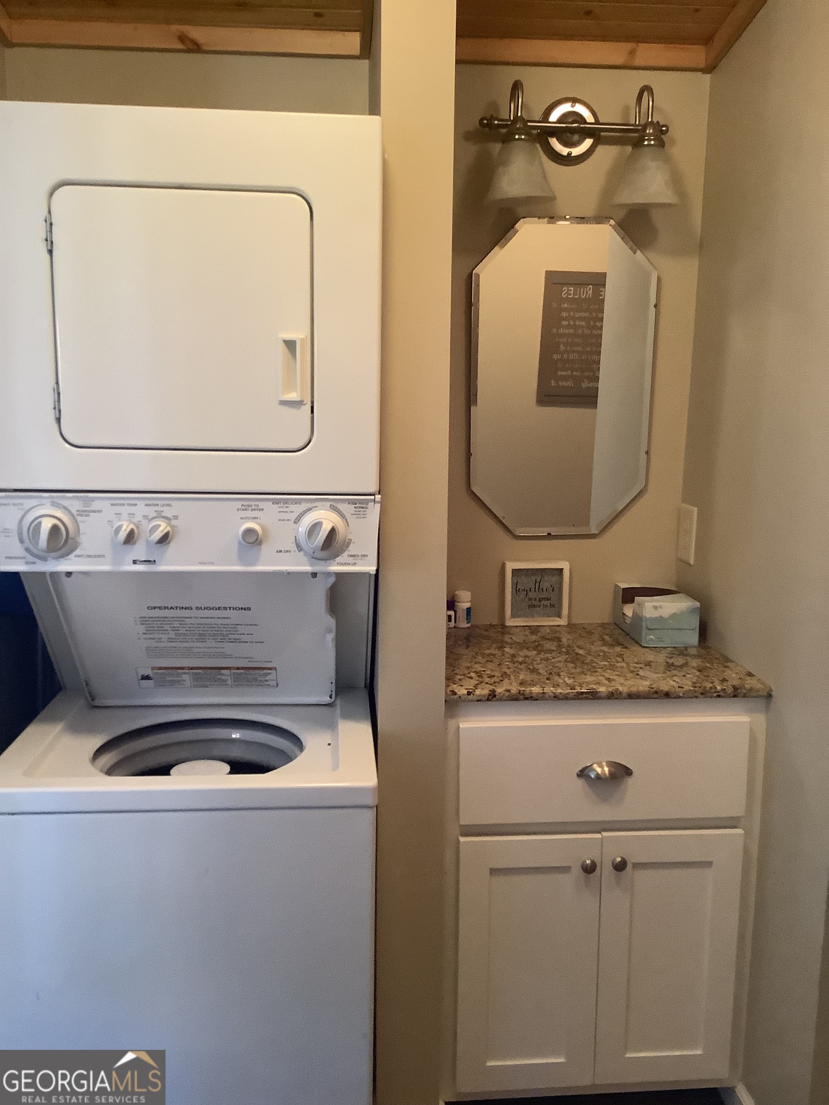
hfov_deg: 45.4
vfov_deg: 58.4
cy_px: 552
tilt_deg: -9.4
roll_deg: -0.1
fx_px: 990
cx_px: 414
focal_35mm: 31
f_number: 2.4
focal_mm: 3.3
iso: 320
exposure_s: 1/60
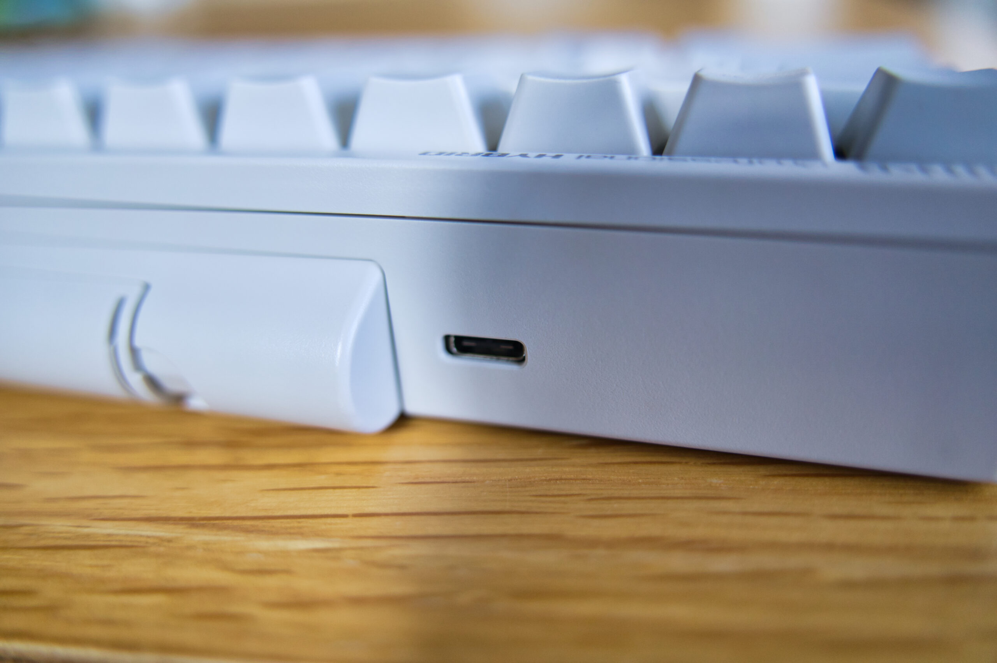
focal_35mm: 28
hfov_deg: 65.5
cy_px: 332
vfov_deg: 46.3
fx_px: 775
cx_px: 498
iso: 1250
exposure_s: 1/640
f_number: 2.8
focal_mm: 28
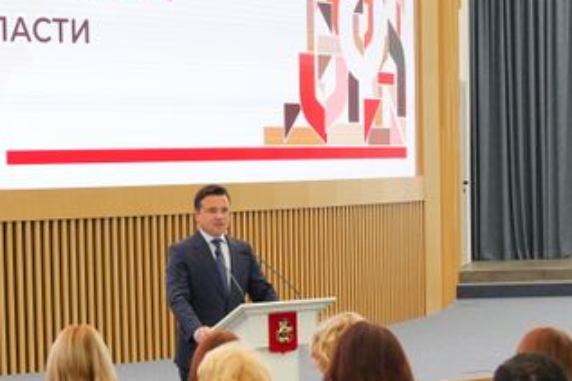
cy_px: 321
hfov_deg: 17.3
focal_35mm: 117
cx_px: 97
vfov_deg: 11.6
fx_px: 1858
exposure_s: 1/125
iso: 2000
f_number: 6.3
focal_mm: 53
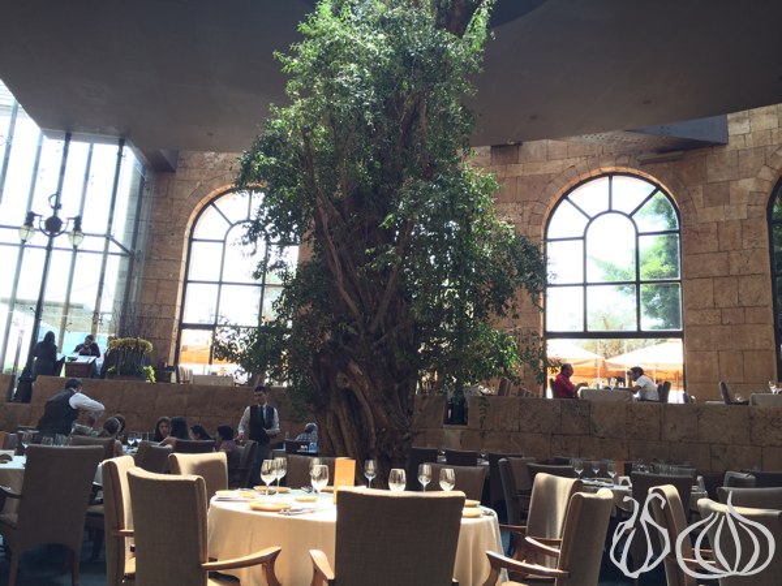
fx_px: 678
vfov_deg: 46.8
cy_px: 293
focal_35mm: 30
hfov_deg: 60.0
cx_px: 391
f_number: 2.2
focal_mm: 4.12
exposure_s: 1/120
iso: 50
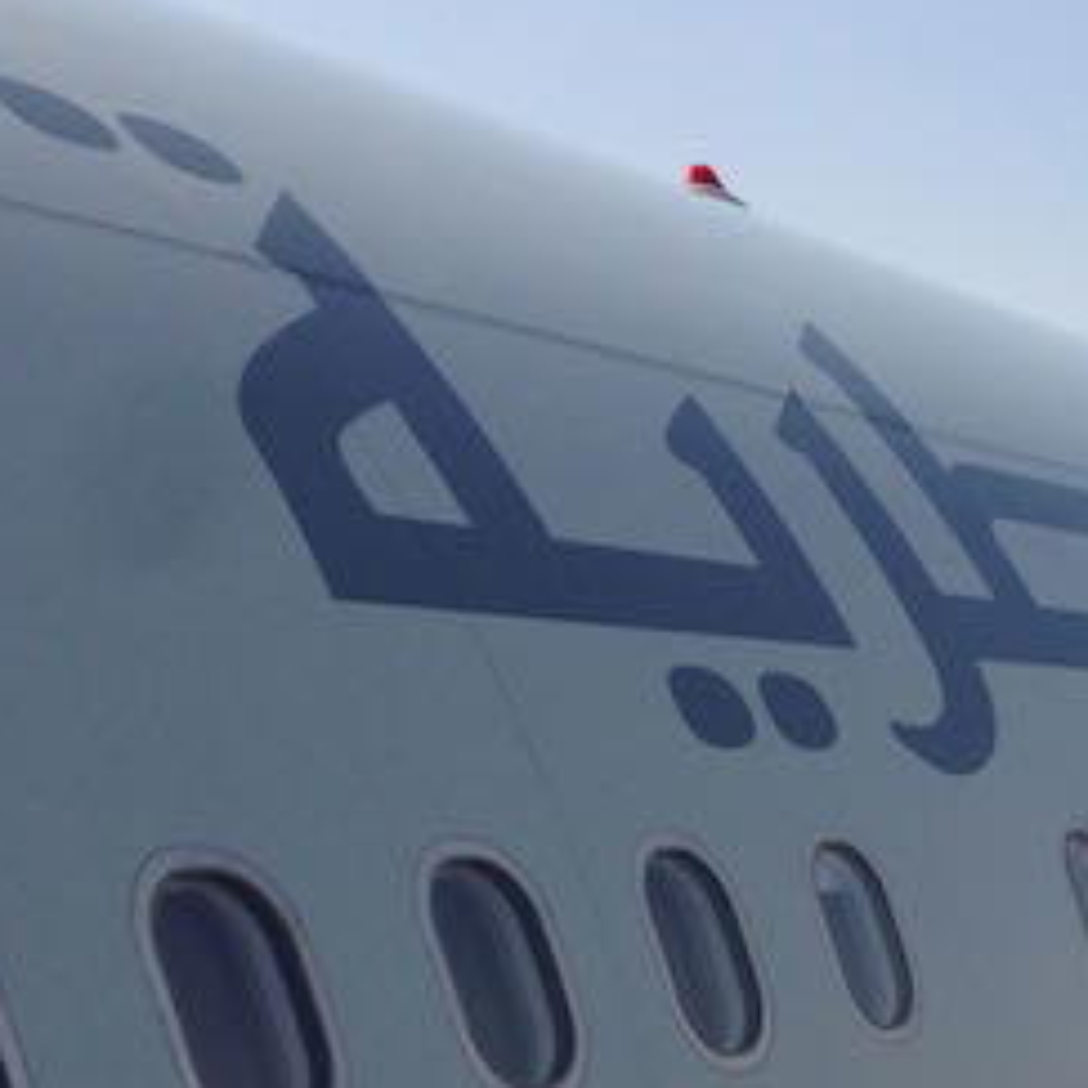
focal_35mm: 84
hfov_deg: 18.7
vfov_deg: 19.9
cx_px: 1522
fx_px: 2987
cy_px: 1126
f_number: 2.4
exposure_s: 1/1869
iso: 50
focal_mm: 4.12
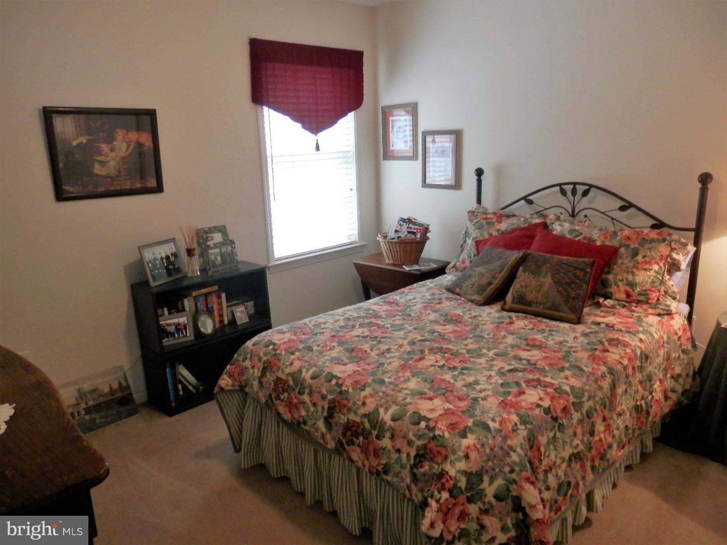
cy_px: 272
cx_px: 364
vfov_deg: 54.9
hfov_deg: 69.4
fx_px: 525
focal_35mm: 25
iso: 200
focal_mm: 4.5
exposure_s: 1/20
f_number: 3
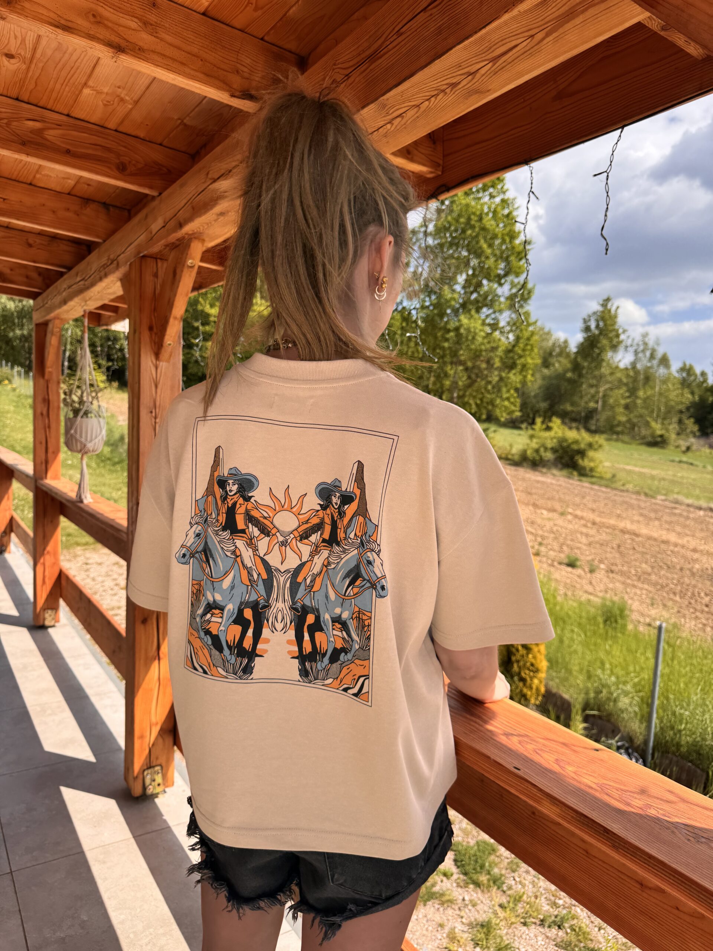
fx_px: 659
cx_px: 356
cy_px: 476
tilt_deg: -3.1
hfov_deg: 56.8
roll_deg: -2.9
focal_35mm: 24
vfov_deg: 71.6
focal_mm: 6.76
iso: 80
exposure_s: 1/2710
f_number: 1.78
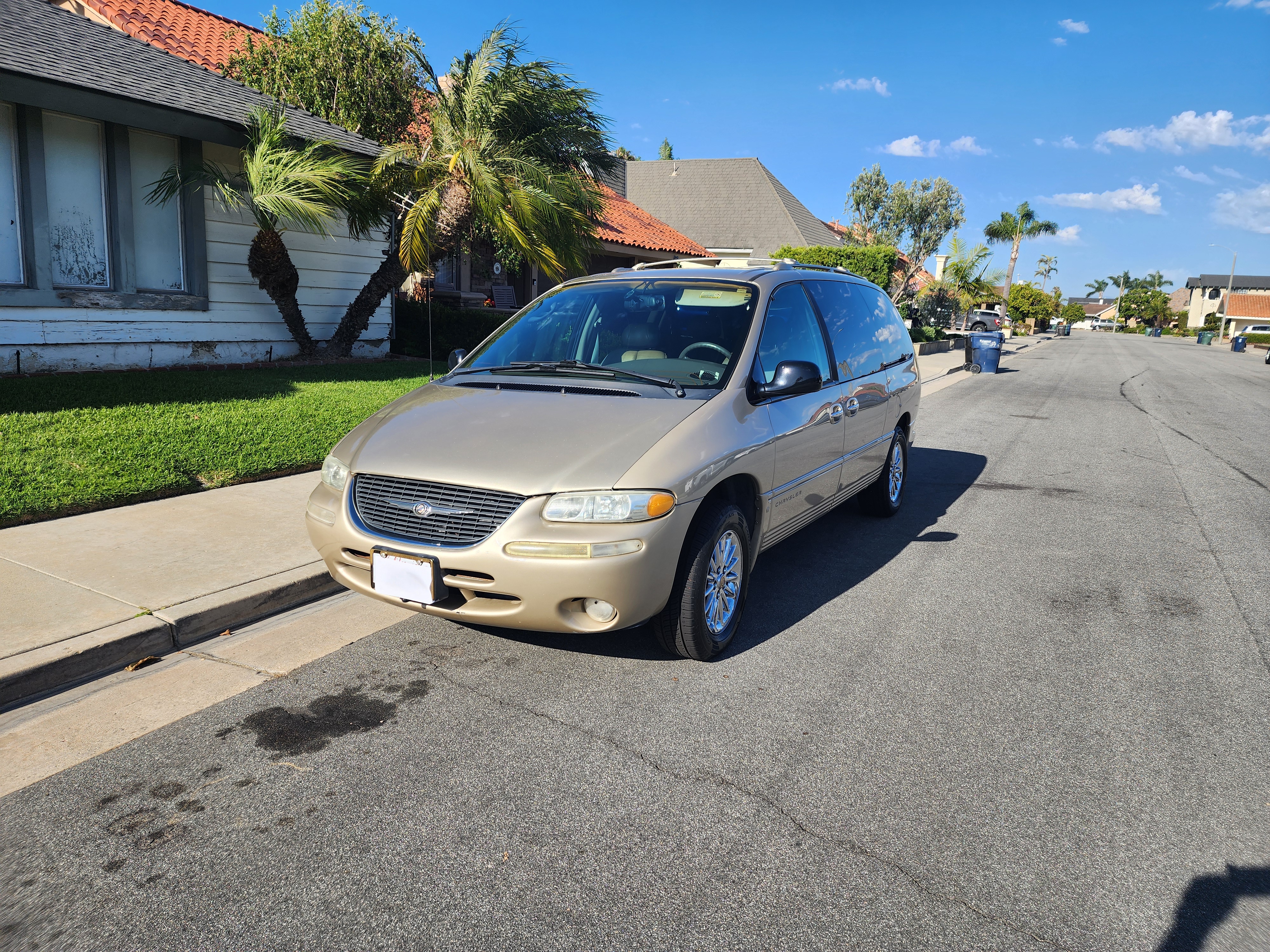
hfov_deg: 73.9
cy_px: 476
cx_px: 635
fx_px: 844
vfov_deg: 58.9
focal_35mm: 23
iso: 12
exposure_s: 1/675
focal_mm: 6.4
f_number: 1.8
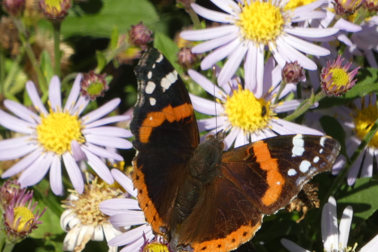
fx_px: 8851
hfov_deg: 2.4
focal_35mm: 843
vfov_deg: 1.6
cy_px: 154
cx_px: 211
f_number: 5.6
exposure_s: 1/160
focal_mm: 118.5
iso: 80
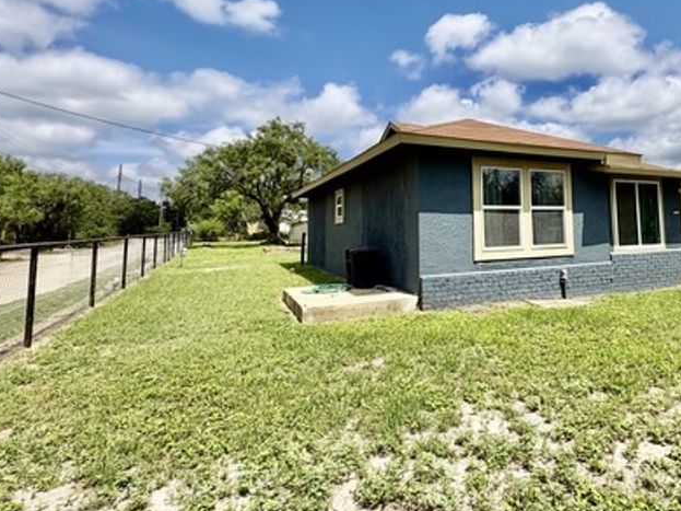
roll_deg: +0.9
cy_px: 182
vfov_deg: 57.9
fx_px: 452
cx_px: 473
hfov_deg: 71.0
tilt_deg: +5.7
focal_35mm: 23
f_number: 2.2
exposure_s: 1/2874
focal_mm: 2.22
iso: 40
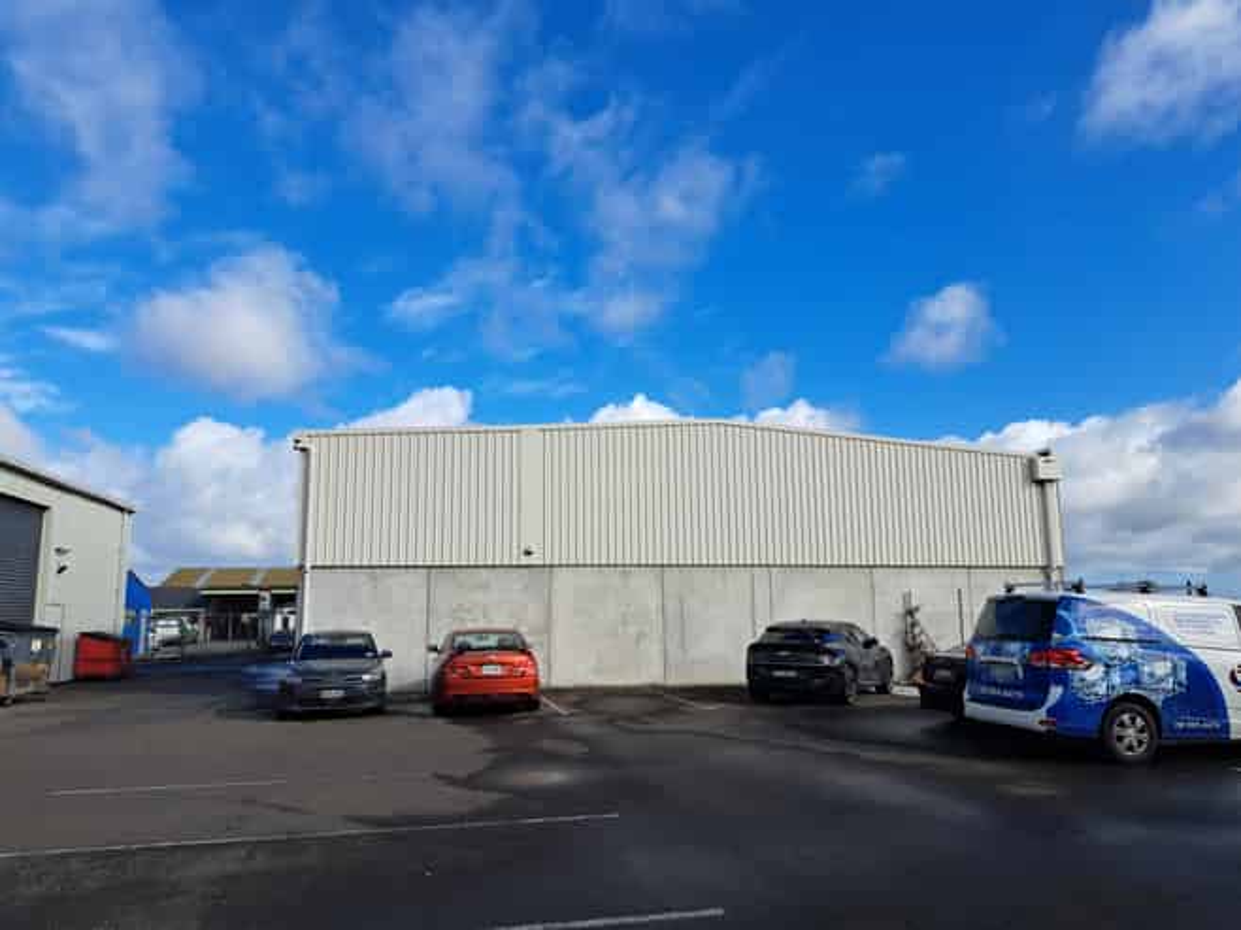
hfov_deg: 71.6
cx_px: 620
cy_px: 465
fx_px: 860
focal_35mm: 24
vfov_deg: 56.8
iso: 50
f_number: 1.8
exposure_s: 1/755
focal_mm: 5.23
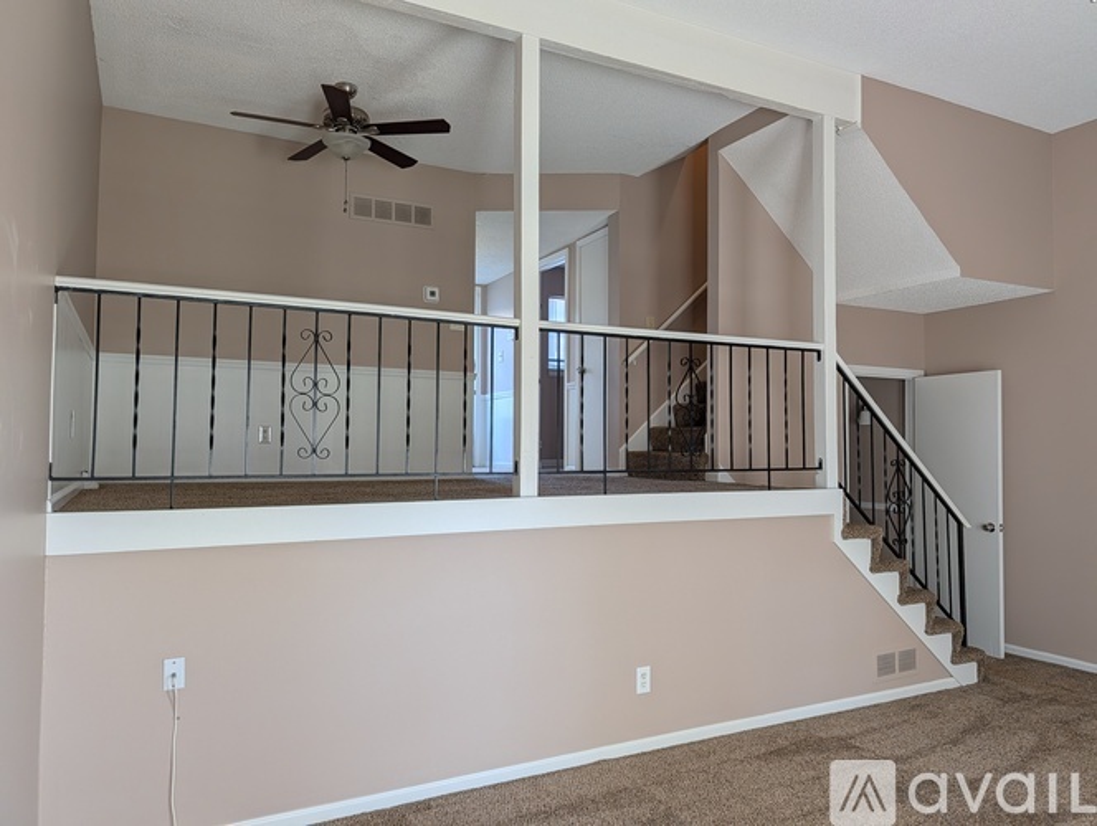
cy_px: 413
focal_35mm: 24
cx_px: 548
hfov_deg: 71.5
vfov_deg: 56.9
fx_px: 762
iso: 25
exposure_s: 1/81.2
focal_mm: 6.9
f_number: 1.68
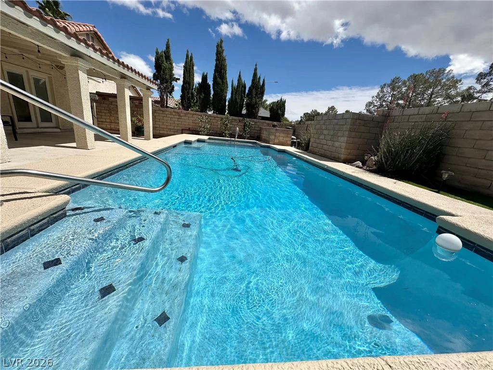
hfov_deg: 102.1
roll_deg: -6.2
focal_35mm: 14
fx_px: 199
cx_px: 246
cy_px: 185
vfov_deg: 85.7
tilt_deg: -15.4
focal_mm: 2.22
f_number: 2.2
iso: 50
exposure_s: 1/4292
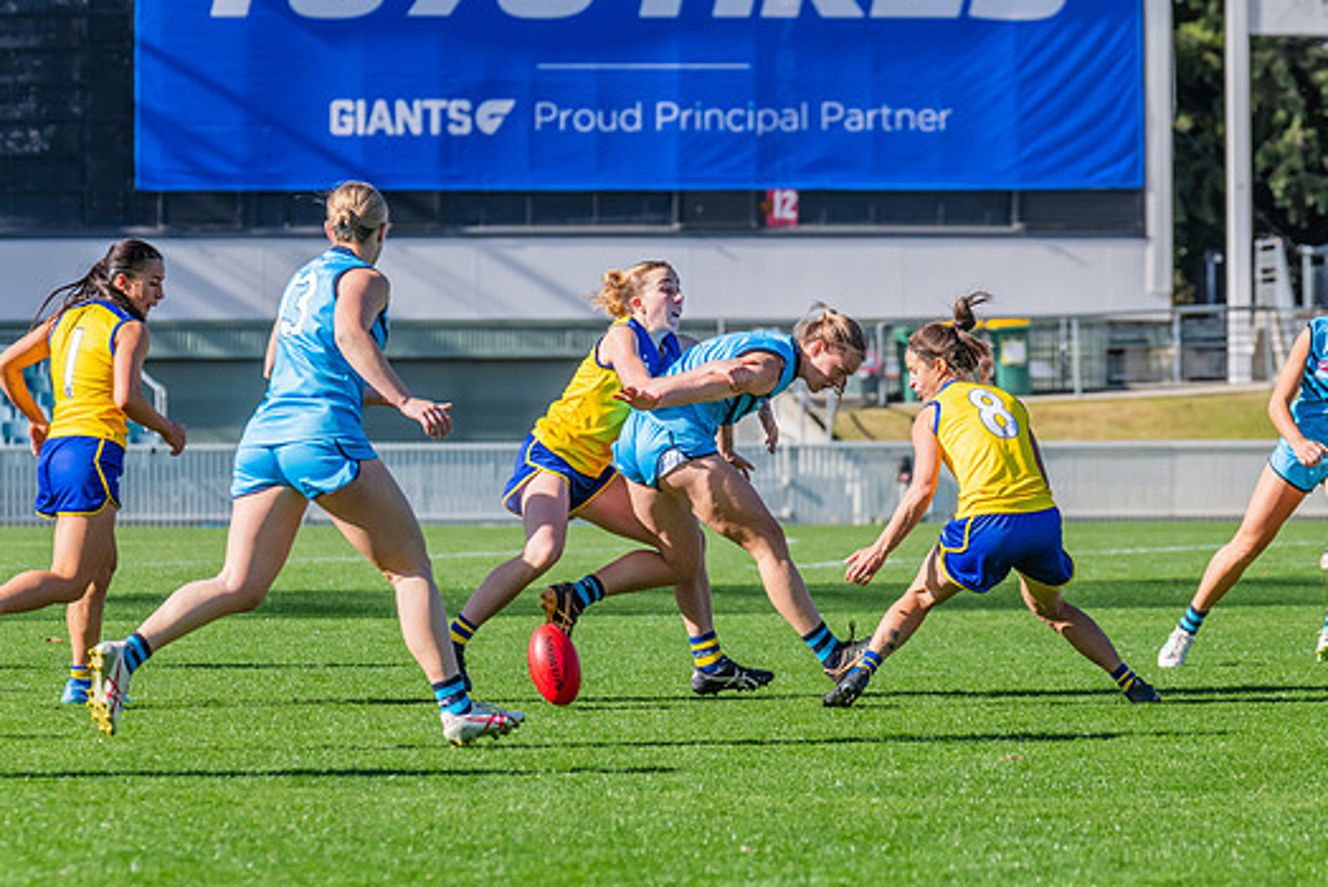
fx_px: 11072
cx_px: 710
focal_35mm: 300
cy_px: 440
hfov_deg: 6.9
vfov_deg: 4.6
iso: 800
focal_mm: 270
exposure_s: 1/1250
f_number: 10
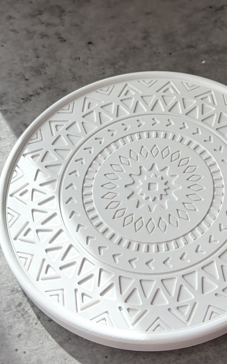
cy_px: 127
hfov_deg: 21.5
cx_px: 165
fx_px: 594
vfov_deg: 33.8
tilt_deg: -52.8
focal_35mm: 60
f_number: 1.6
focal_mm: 5.96
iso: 50
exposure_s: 1/596
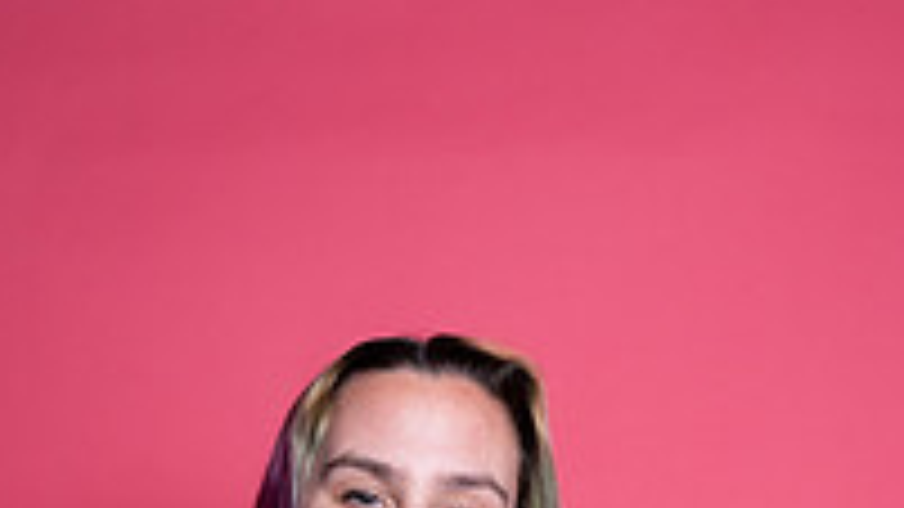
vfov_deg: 13.7
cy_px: 809
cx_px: 432
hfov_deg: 25.9
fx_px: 1965
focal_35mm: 82
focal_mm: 35
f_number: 5.6
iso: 250
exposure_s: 1/400
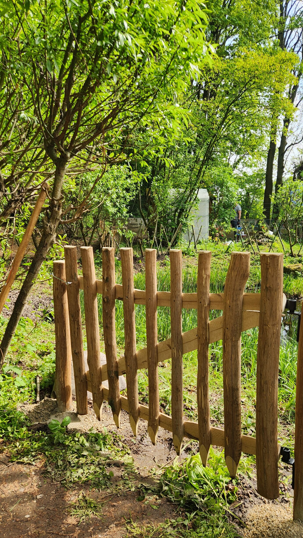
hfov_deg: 44.0
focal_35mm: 26
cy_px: 277
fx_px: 371
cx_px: 189
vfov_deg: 71.9
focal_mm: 5.4
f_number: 1.8
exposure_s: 1/455
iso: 20
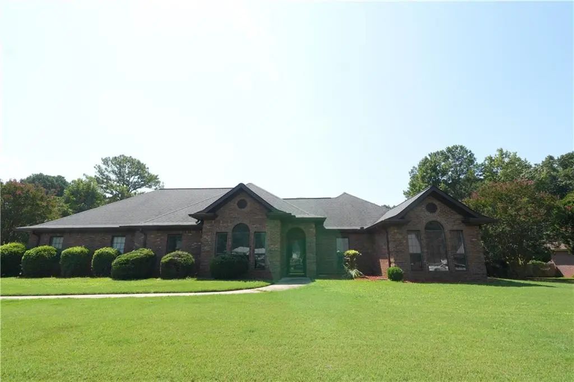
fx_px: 263
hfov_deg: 95.0
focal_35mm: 16
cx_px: 287
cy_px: 191
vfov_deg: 72.0
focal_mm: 11
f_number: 13
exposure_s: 1/125
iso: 250
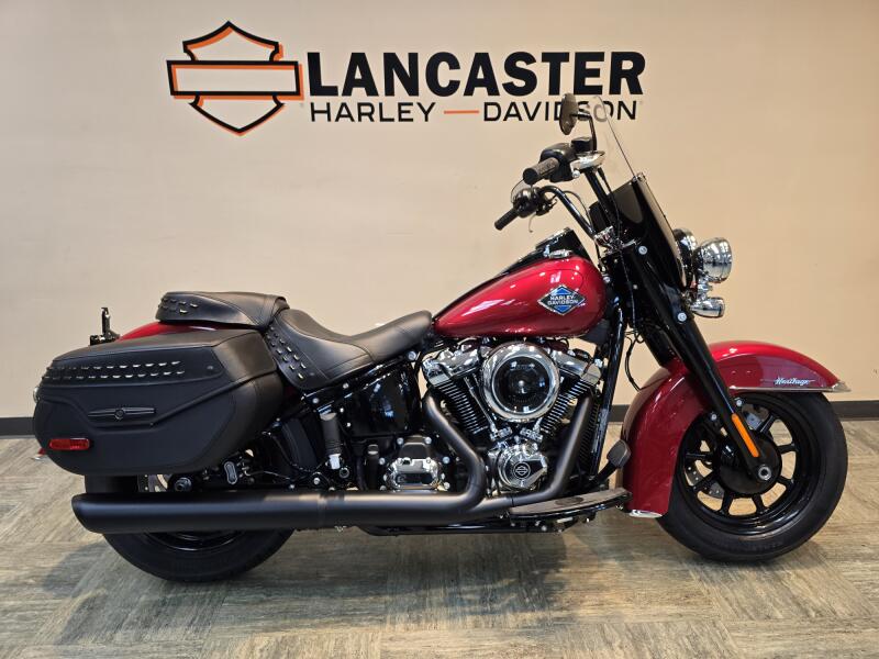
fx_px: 584
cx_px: 440
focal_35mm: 23
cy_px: 330
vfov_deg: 58.9
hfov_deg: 73.9
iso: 200
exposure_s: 1/120
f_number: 1.7
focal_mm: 6.3
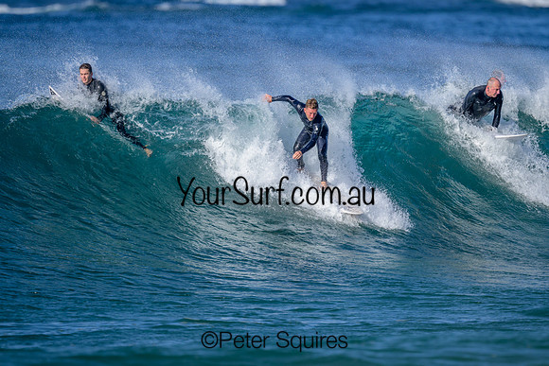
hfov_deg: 2.2
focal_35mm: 941
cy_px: 177
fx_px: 14350
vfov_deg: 1.5
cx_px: 316
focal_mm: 800
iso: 360
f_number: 6.3
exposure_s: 1/2000
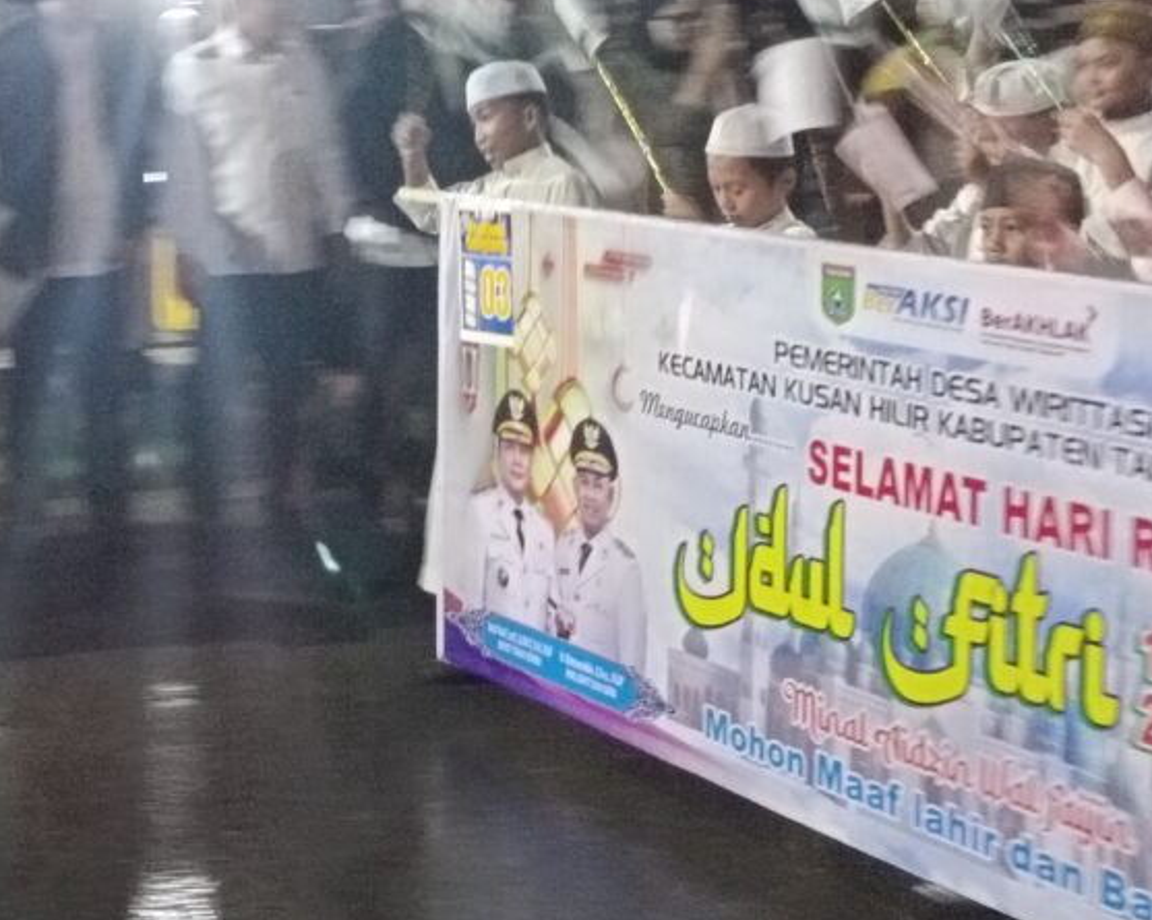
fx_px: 2385
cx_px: 325
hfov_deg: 26.9
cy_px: 248
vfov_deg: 21.7
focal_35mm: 70
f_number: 1.79
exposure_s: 1/16.7
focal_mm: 4.84
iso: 4194
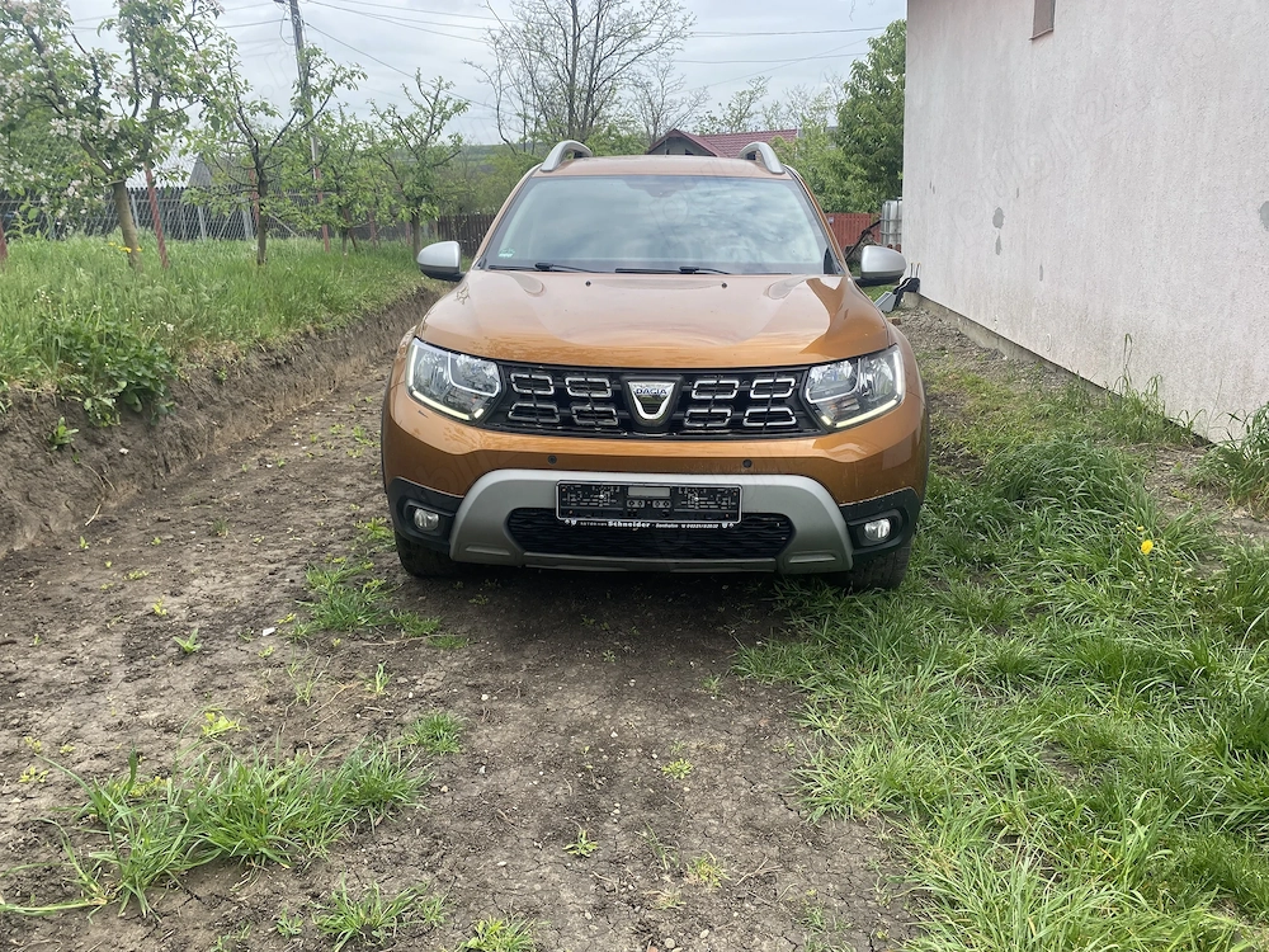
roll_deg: +3.1
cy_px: 476
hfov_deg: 67.3
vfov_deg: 53.1
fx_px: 953
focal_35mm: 26
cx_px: 634
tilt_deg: -16.4
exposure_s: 1/1206
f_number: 1.8
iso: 32
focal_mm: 4.25
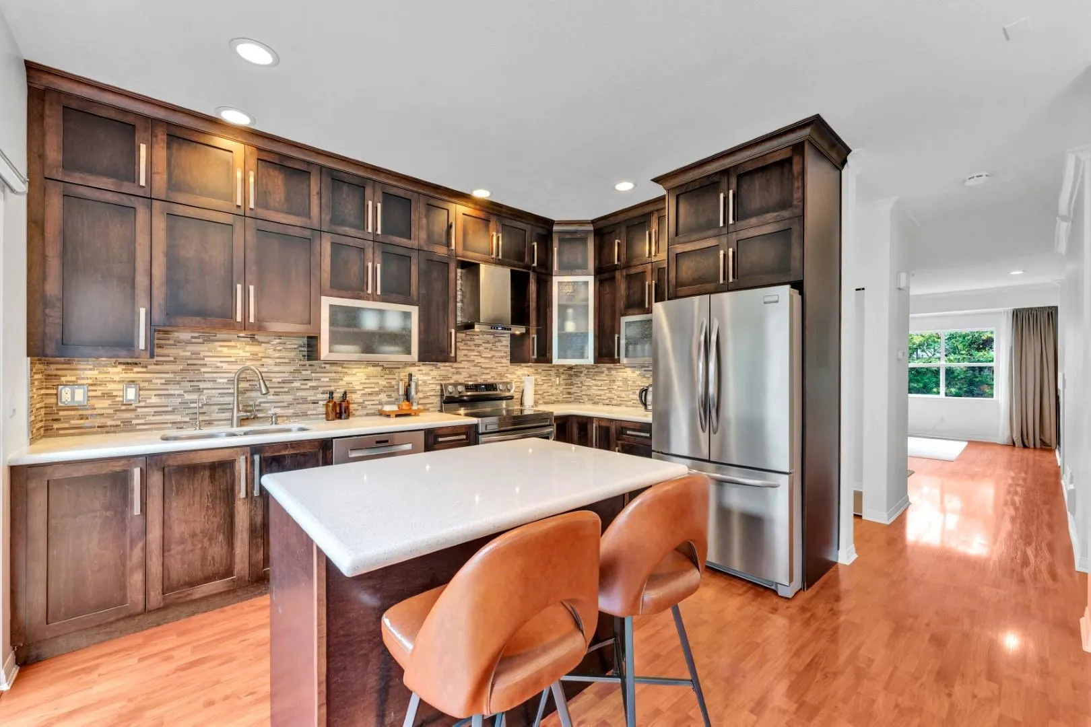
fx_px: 442
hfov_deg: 101.9
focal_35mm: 15
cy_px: 364
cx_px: 546
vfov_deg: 78.8
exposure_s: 1/10
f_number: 8
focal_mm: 14.6
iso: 400
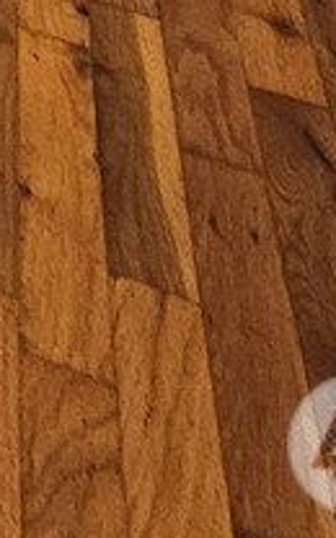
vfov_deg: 11.9
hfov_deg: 7.4
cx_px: -1109
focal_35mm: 106
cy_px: -1004
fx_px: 1553
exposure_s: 1/60
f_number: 2.2
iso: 80
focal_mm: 2.2
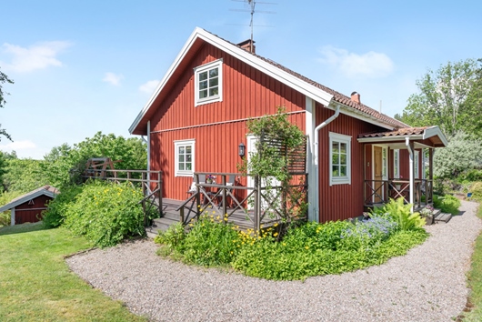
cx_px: 241
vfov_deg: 57.3
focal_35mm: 22
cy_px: 161
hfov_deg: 78.6
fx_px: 295
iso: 100
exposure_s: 1/500
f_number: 6.3
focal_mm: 22
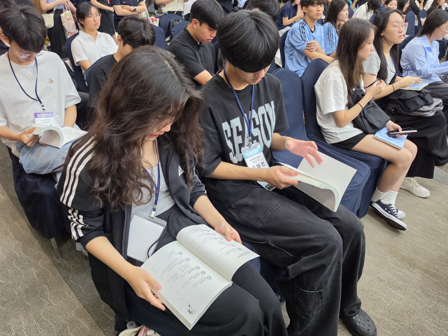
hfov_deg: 73.9
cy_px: 168
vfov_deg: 58.9
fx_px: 298
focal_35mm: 23
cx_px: 224
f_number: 1.4
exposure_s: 1/120
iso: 800
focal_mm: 6.5
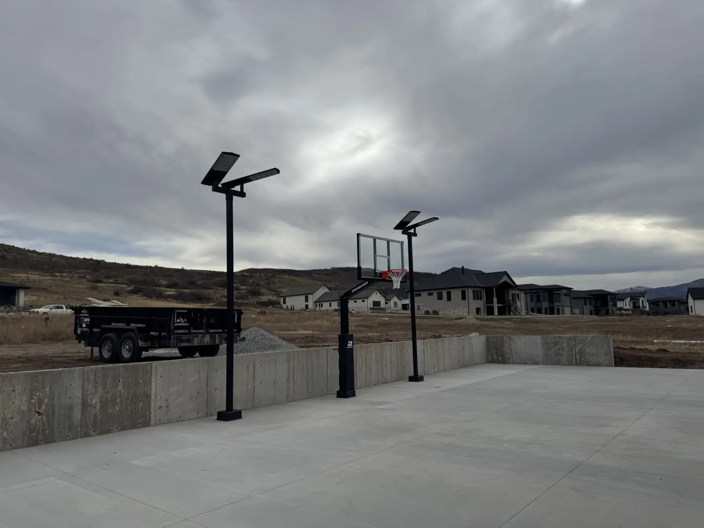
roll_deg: +2.0
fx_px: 488
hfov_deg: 71.6
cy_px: 264
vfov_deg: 56.8
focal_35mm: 24
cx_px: 352
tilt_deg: +6.0
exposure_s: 1/7937
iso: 80
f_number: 1.78
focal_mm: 6.76
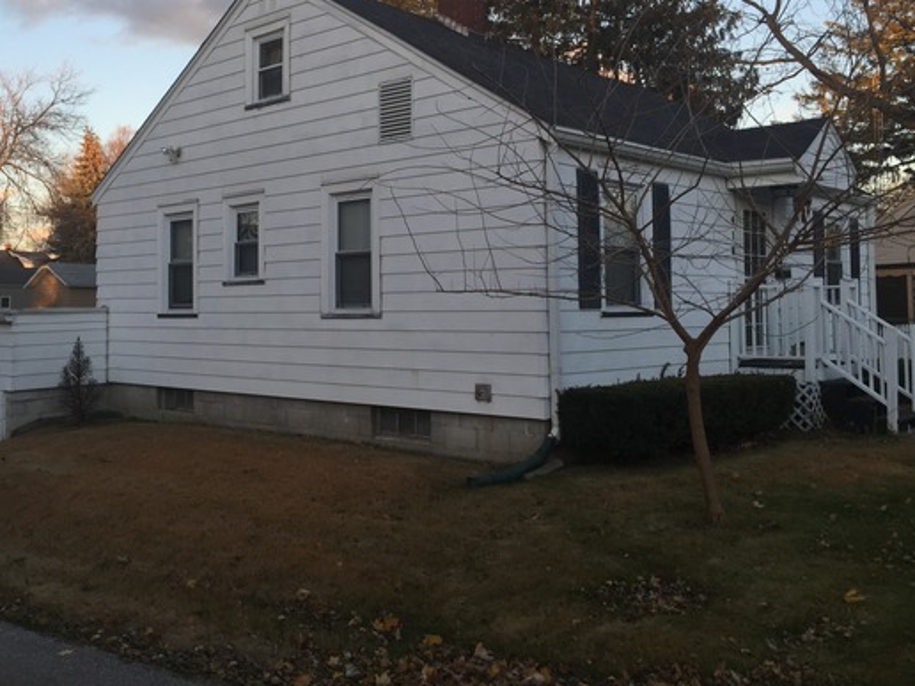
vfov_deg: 39.4
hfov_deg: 51.2
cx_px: 390
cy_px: 264
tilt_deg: +4.5
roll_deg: -1.0
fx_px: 952
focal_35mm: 36
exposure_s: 1/221
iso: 32
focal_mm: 4.15
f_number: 2.2
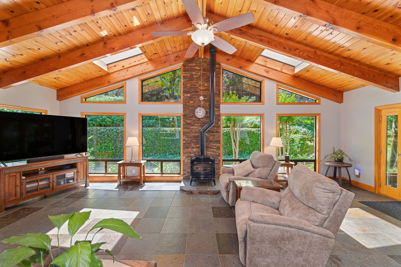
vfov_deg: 81.1
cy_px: 134
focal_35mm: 14
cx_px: 200
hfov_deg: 104.3
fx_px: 156
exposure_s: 1/90
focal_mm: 14
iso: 560
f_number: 4.8
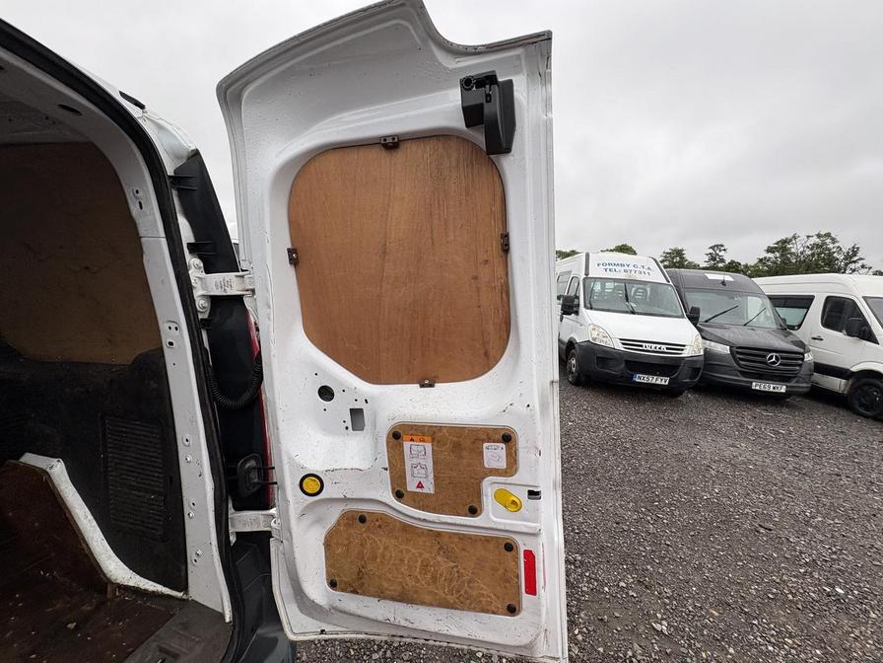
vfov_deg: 85.7
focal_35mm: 14
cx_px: 442
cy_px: 332
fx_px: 357
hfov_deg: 102.1
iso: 40
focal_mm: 2.22
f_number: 2.2
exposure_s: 1/657
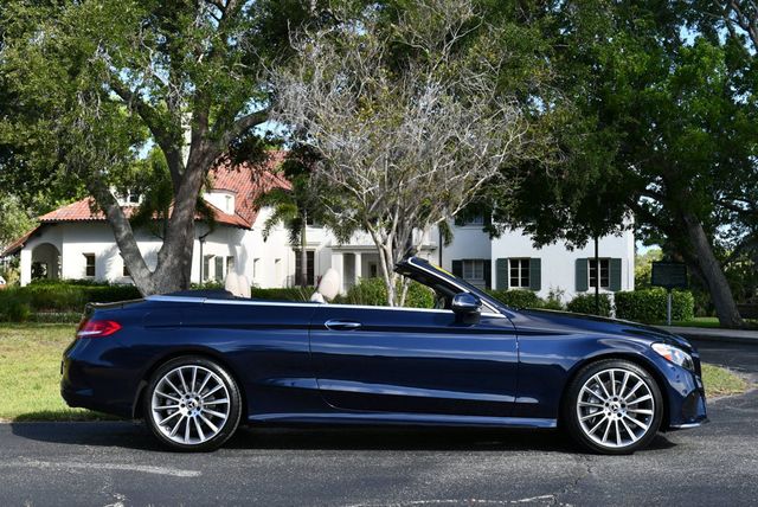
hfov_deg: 38.2
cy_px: 254
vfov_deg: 26.0
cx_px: 379
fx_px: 1096
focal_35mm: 52
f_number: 8
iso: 200
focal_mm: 26
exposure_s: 1/250
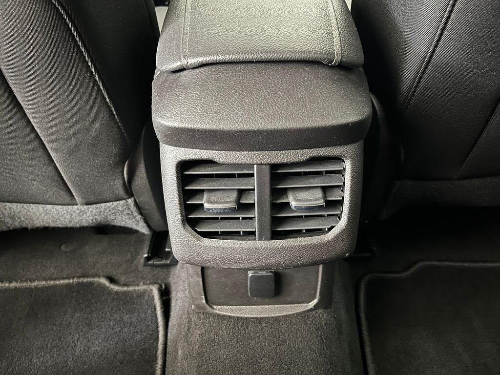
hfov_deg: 67.3
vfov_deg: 53.1
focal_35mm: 26
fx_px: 376
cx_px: 250
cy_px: 188
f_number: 1.6
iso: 640
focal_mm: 5.1
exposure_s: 1/11
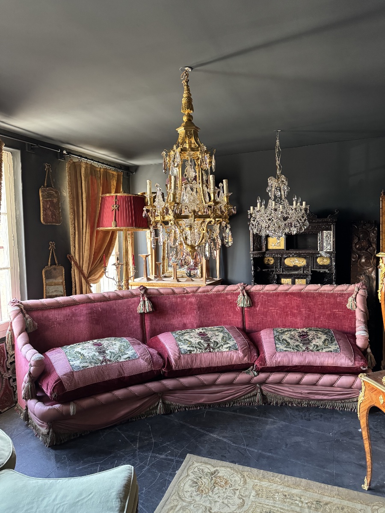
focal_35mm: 24
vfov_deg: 71.6
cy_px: 256
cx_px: 192
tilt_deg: -3.3
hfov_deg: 56.8
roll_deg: +1.8
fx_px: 356
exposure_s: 1/60
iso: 640
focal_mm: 6.76
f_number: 1.78
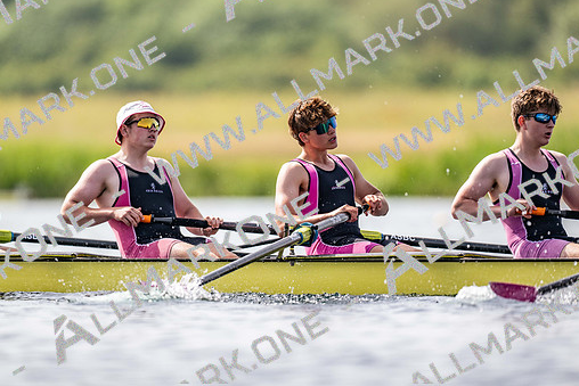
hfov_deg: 3.0
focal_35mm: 685
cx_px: 285
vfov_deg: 2.0
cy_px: 188
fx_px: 11020
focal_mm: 600
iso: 200
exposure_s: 1/2500
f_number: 4
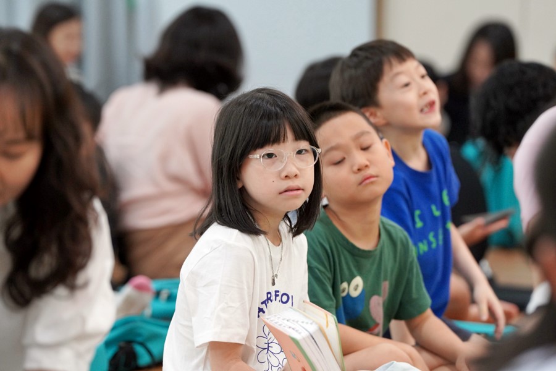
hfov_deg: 10.3
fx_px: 3089
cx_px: 278
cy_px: 186
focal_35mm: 200
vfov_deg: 6.9
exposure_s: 1/250
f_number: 4
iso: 3200
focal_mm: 200
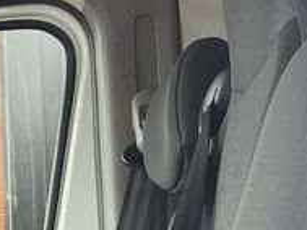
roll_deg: -0.5
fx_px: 1251
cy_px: 308
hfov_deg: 11.9
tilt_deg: +4.9
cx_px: -383
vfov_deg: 10.3
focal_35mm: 141
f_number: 1.6
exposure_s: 1/121
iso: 80
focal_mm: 5.1
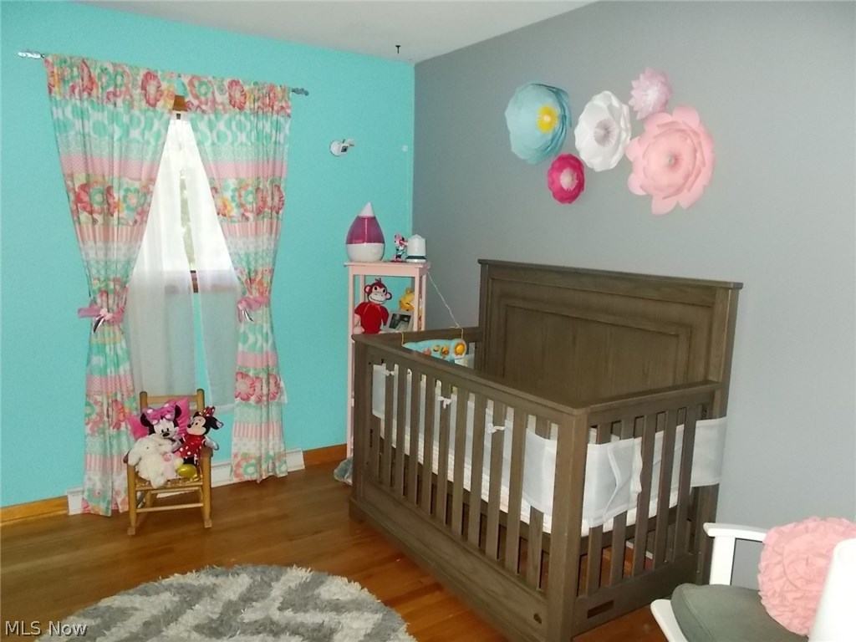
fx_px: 643
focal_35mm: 26
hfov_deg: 67.3
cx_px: 428
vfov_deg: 53.1
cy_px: 321
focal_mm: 4.6
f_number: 3.2
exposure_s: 1/25
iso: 320
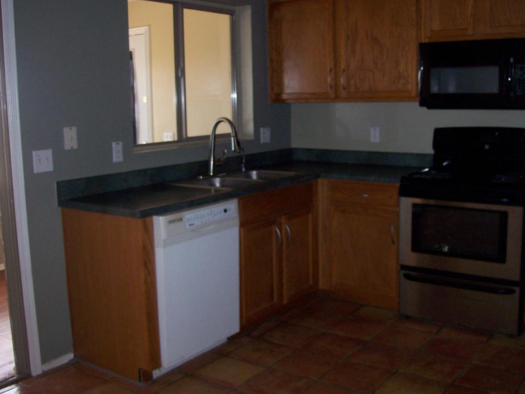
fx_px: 606
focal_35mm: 40
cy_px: 183
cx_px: 274
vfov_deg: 35.9
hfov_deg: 46.8
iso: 80
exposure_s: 1/64
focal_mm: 6
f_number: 2.7
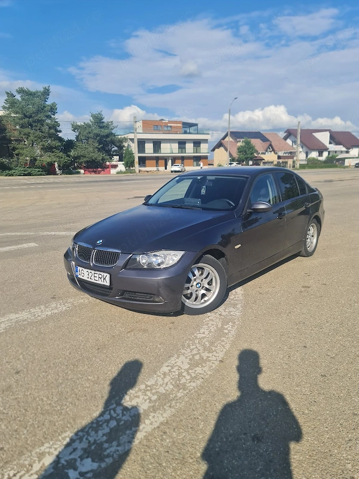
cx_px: 180
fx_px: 346
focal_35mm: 25
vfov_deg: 69.4
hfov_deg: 54.9
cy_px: 240
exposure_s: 1/1250
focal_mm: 7
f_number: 1.8
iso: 50
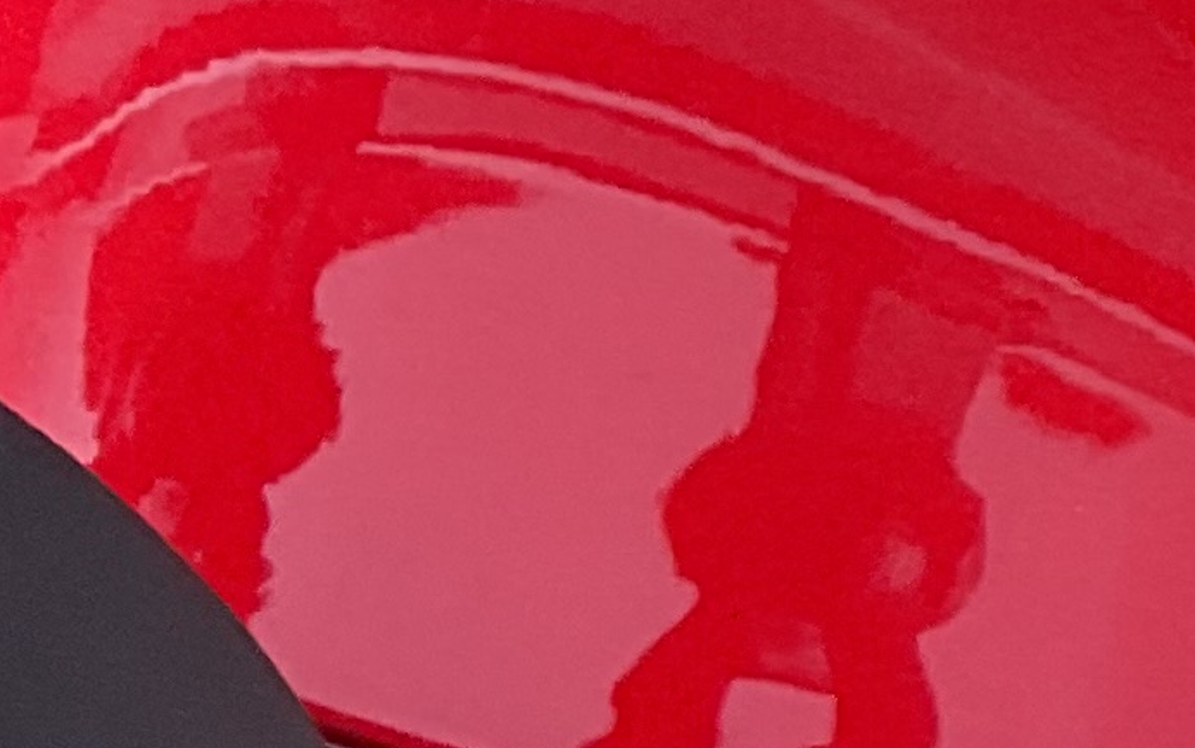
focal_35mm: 179
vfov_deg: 7.3
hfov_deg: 9.6
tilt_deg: -65.2
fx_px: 5831
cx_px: 3367
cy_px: -28
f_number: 1.8
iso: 16
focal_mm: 3
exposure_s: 1/120
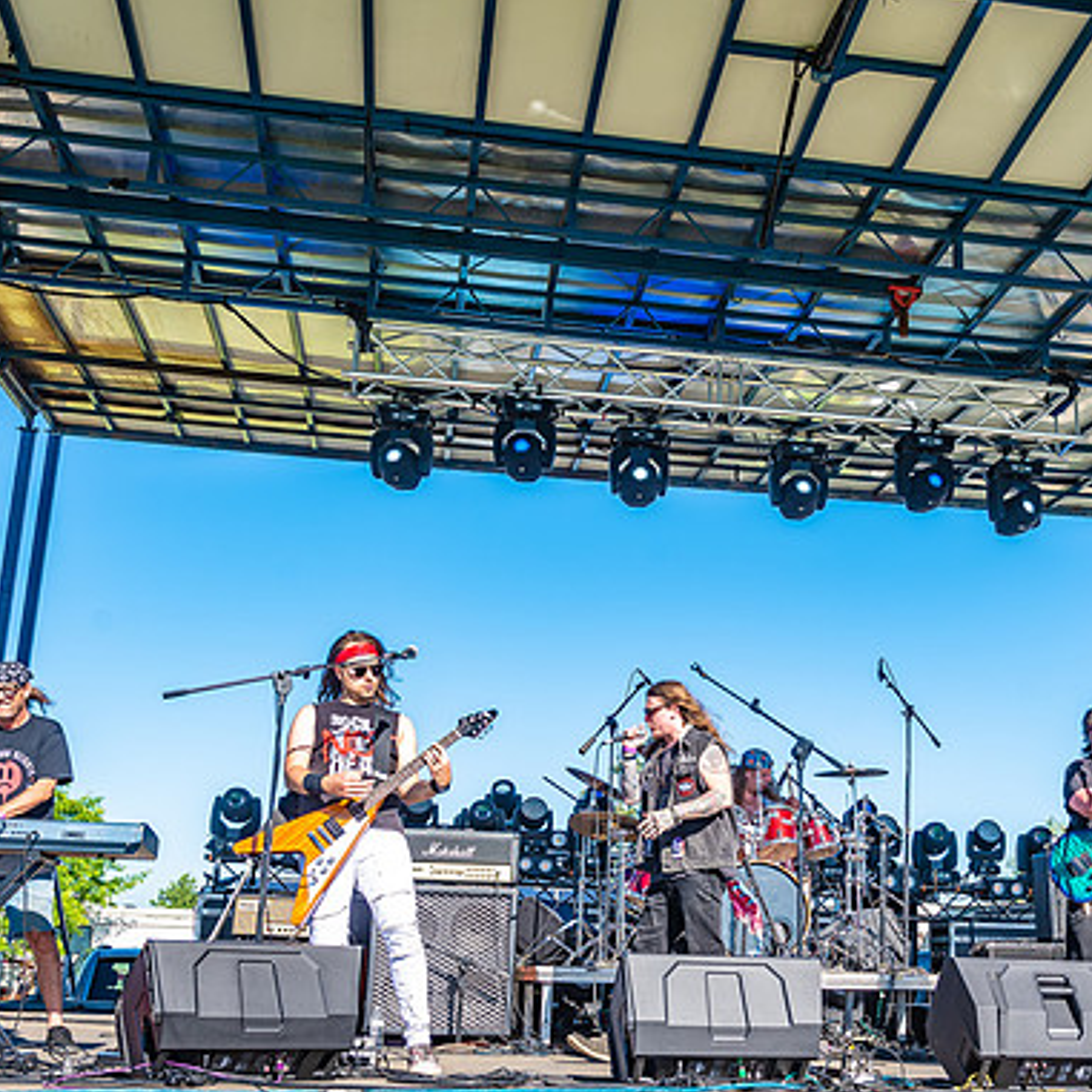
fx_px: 1570
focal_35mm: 44
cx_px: 714
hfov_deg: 38.0
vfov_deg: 38.3
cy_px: 549
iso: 100
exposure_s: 1/250
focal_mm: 34
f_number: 5.6
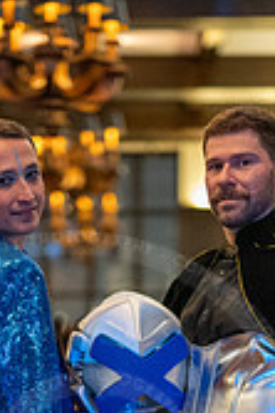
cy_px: 532
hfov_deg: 10.1
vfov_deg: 14.6
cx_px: 139
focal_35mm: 135
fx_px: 1550
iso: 6400
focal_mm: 50
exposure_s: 1/125
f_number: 1.2
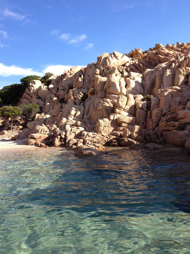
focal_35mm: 35
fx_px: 256
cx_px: 95
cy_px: 127
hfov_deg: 40.7
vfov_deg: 52.6
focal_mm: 4.28
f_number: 2.4
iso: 64
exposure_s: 1/789
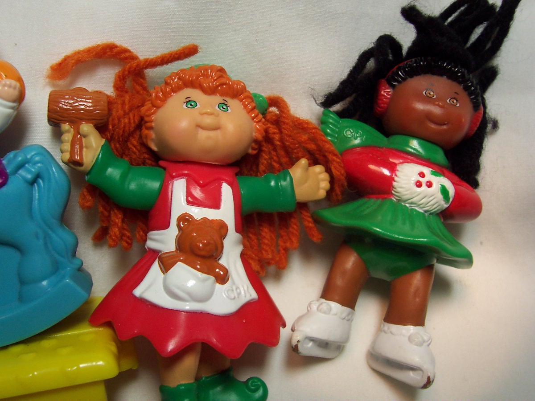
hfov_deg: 50.1
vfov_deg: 38.7
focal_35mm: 37
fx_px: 572
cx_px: 268
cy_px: 200
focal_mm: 5.6
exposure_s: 1/45
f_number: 2.8
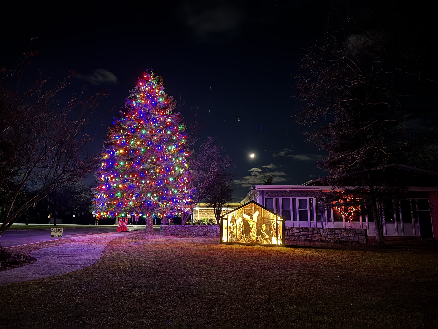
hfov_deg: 71.6
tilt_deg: +10.5
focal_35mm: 24
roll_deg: -1.2
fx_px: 304
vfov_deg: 56.8
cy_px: 164
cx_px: 219
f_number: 1.78
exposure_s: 1/9
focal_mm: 6.76
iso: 1600
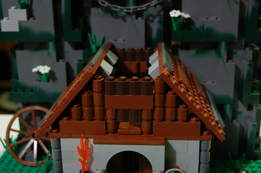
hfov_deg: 35.1
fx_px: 413
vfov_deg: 23.7
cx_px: 130
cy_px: 86
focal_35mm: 57
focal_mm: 38
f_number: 8
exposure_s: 2
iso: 200
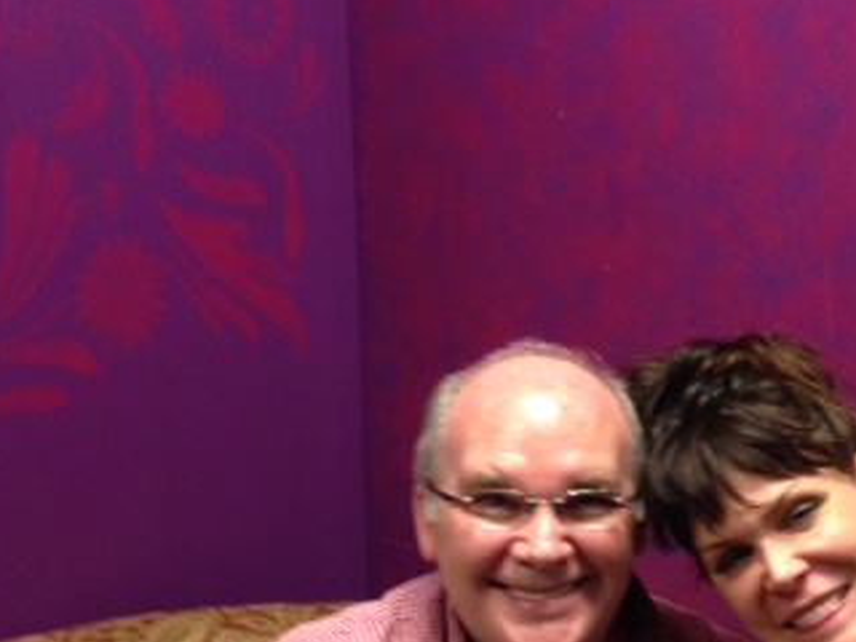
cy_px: 621
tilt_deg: -16.3
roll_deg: -2.4
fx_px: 1632
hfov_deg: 28.7
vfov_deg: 21.6
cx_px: 696
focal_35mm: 66
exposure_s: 1/20
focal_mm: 4.12
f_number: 2.4
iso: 160
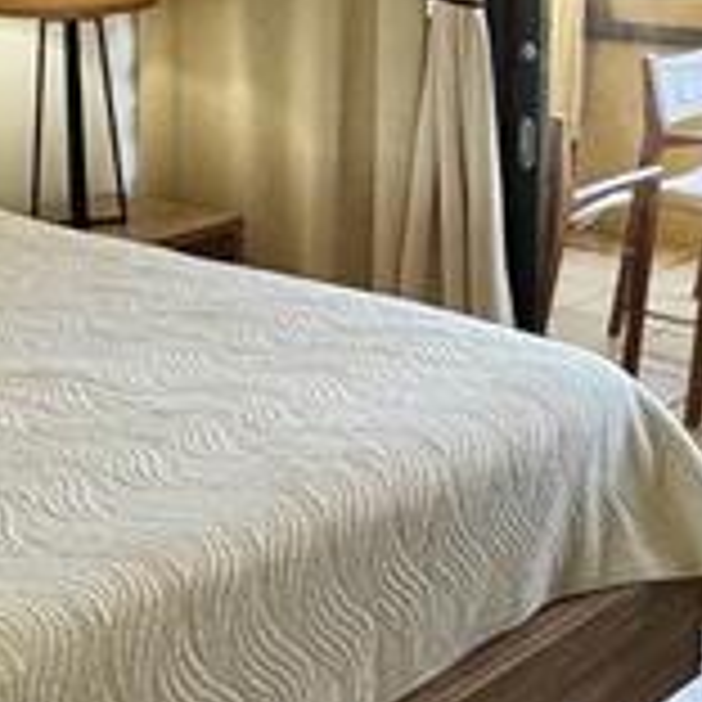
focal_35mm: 81
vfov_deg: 21.4
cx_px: 274
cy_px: 270
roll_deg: +0.4
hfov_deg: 21.4
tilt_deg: -15.6
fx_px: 1858
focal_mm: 2.22
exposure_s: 1/120
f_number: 2.2
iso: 64
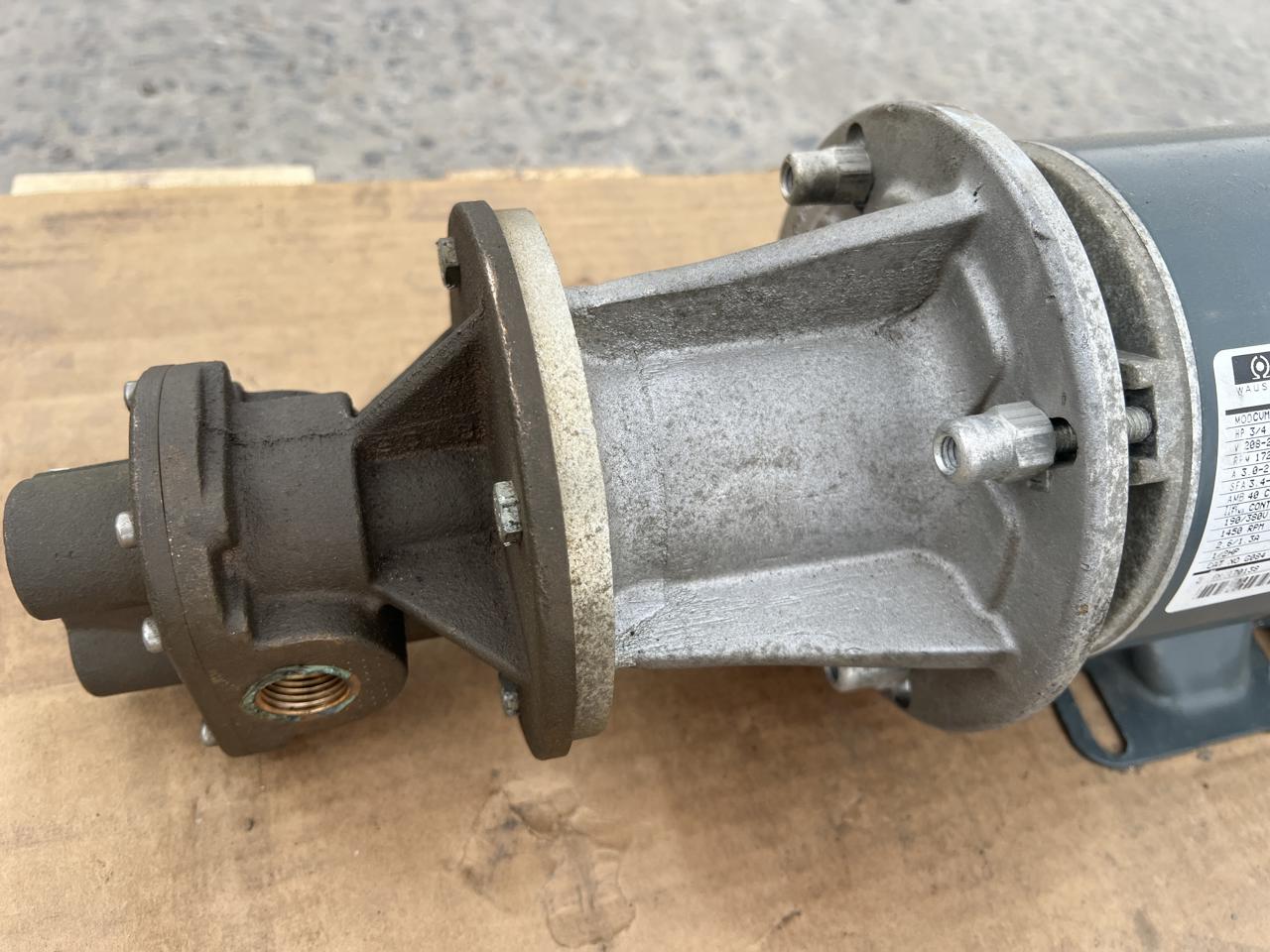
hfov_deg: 67.3
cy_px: 476
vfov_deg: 53.1
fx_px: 954
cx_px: 635
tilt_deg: -54.0
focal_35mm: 26
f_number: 1.5
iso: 50
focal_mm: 5.7
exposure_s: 1/581
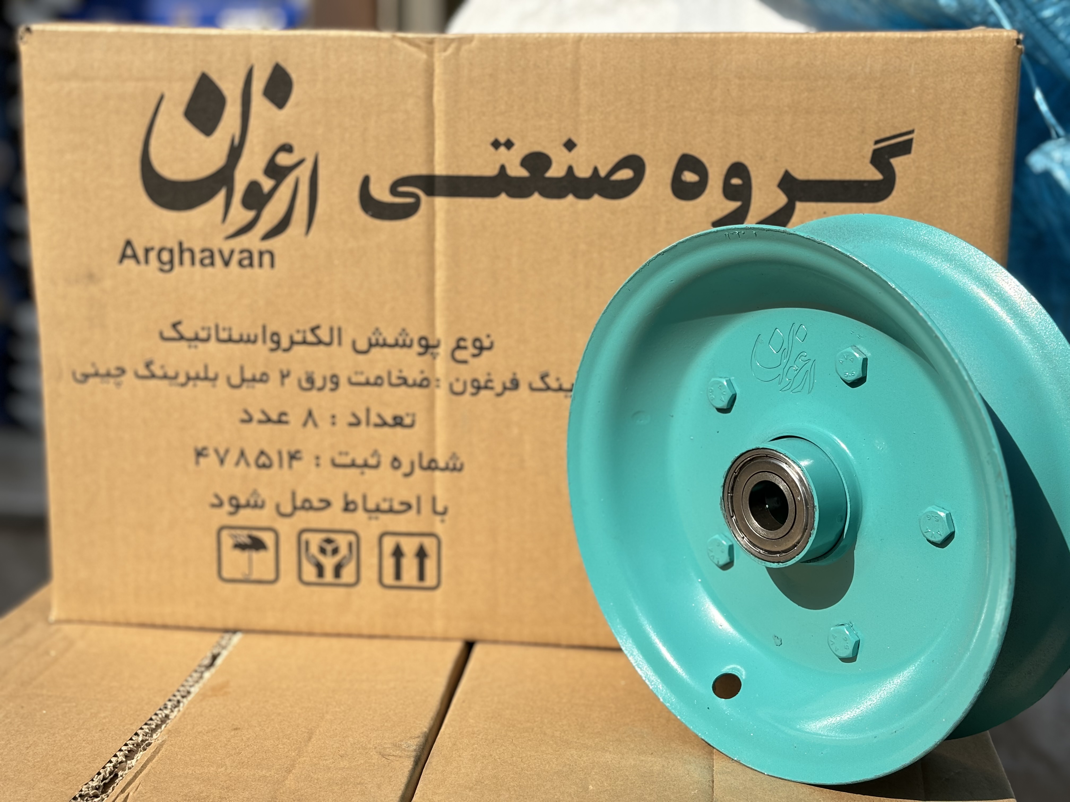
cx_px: 535
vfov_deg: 28.0
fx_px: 1607
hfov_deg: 36.8
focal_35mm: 52
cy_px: 401
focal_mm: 5.96
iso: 32
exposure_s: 1/2288
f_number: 1.6
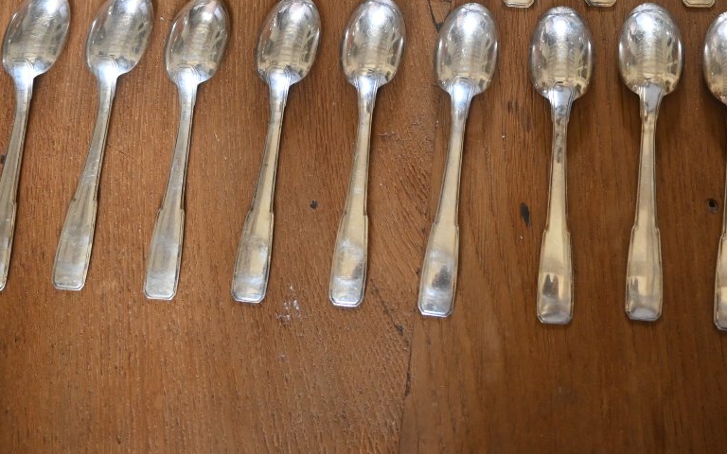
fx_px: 852
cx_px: 441
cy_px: 79
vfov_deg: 29.1
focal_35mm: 43
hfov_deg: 45.9
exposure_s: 1/125
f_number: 3.5
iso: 2200
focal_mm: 18
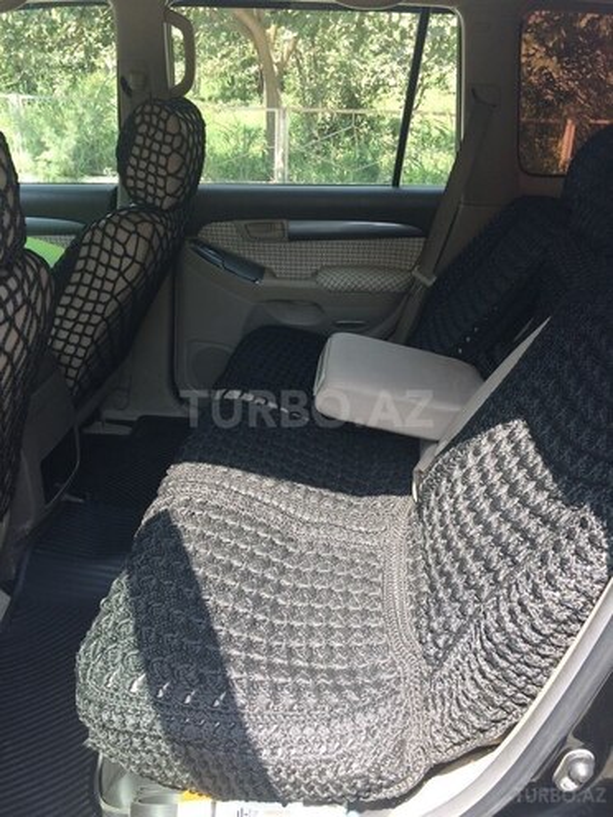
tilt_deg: -27.2
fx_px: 685
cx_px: 306
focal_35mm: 29
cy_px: 408
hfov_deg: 48.2
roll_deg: -0.7
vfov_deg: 61.7
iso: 32
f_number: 2.2
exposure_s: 1/199
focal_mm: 4.15
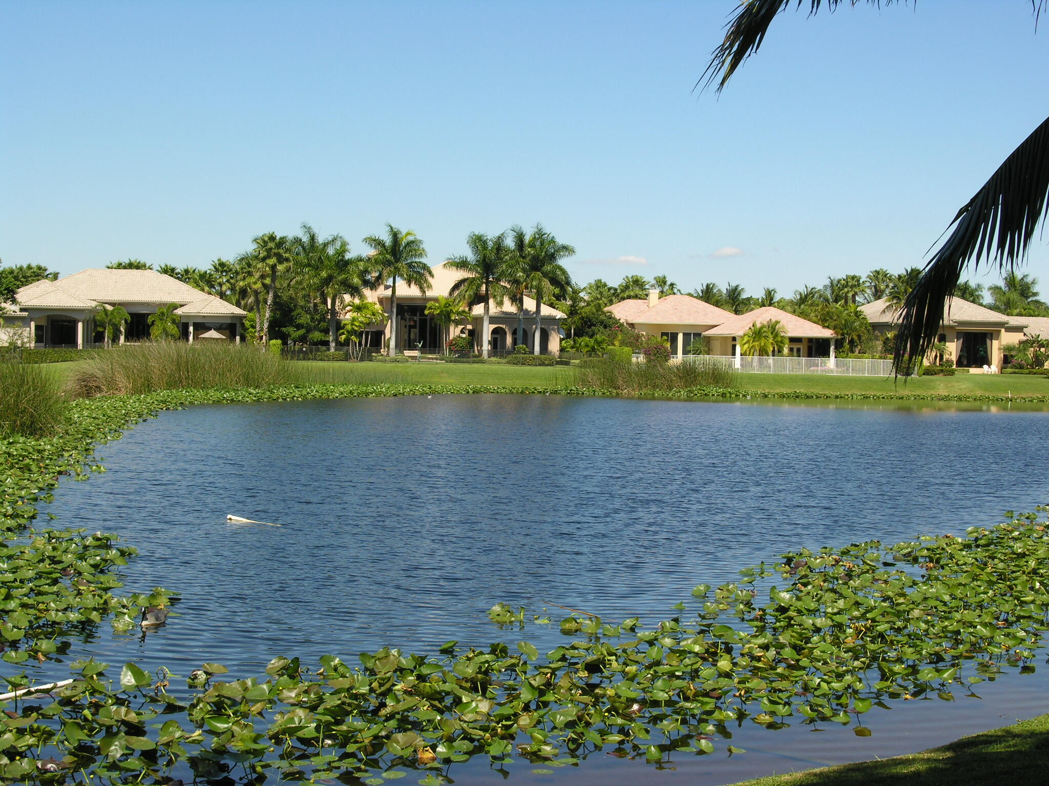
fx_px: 1697
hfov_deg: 34.3
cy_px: 393
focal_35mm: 56
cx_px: 524
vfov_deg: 26.1
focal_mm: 14.2
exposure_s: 1/193
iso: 50
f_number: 6.7
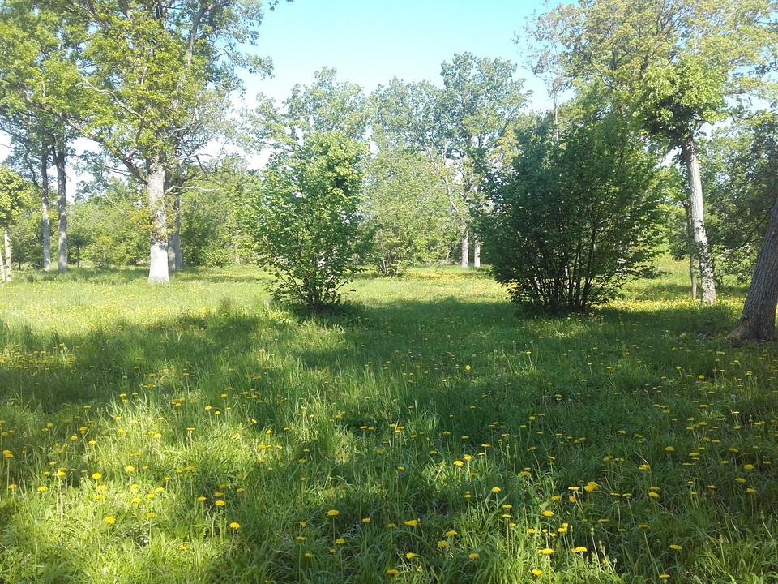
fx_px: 697
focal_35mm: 31
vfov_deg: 45.4
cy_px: 292
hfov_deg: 58.4
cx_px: 389
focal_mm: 3.31
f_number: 2.2
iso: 50
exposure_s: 1/350
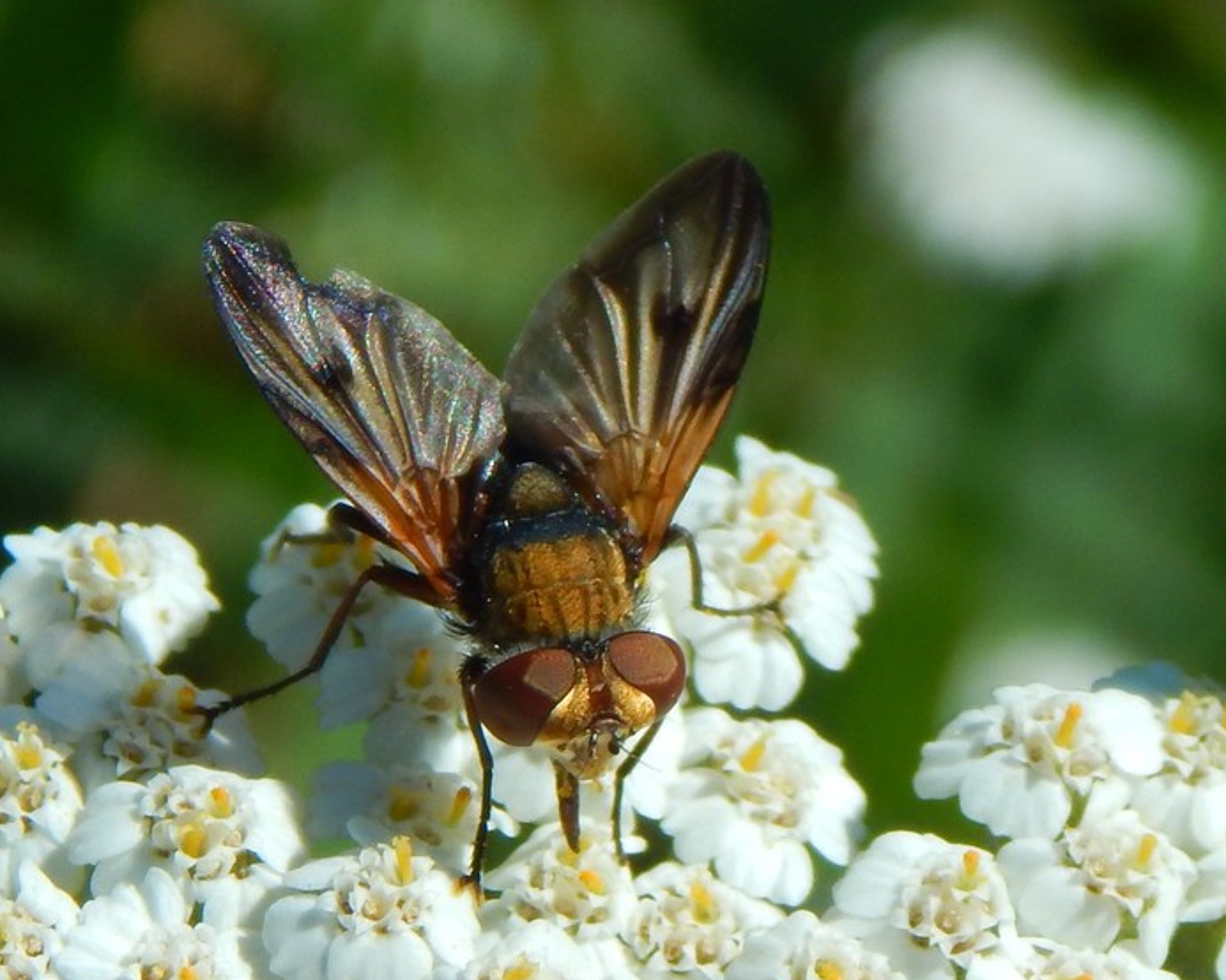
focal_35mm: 137
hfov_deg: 14.1
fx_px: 4970
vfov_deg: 11.3
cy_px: 486
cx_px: 502
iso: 125
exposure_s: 1/1500
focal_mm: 20.5
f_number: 4.6
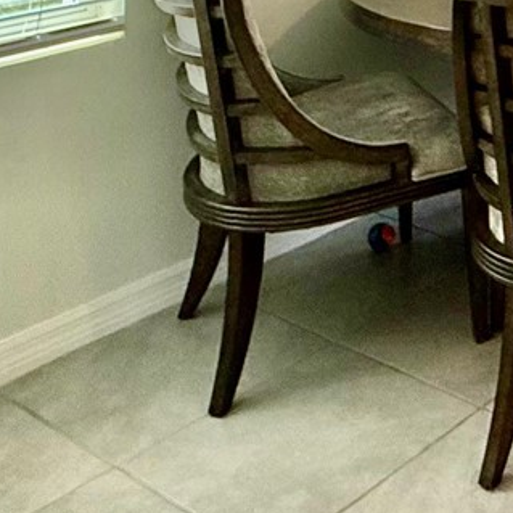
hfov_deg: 21.6
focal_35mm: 62
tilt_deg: +1.0
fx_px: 1040
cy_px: -251
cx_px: 835
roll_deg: -1.6
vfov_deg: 22.7
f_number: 2.2
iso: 64
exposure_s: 1/60
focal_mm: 2.22
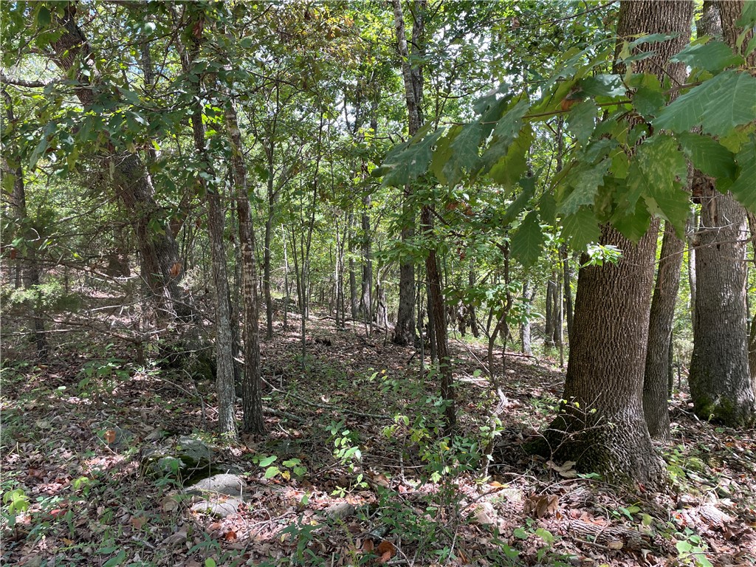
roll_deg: +4.5
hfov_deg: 67.3
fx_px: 568
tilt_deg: +1.9
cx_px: 378
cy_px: 284
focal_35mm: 26
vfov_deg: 53.1
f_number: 1.6
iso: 32
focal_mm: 4.2
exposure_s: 1/126
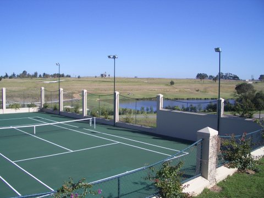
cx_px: 132
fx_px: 267
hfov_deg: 52.6
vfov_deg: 40.7
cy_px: 99
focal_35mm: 35
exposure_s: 1/500
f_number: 4.3
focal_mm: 5.8
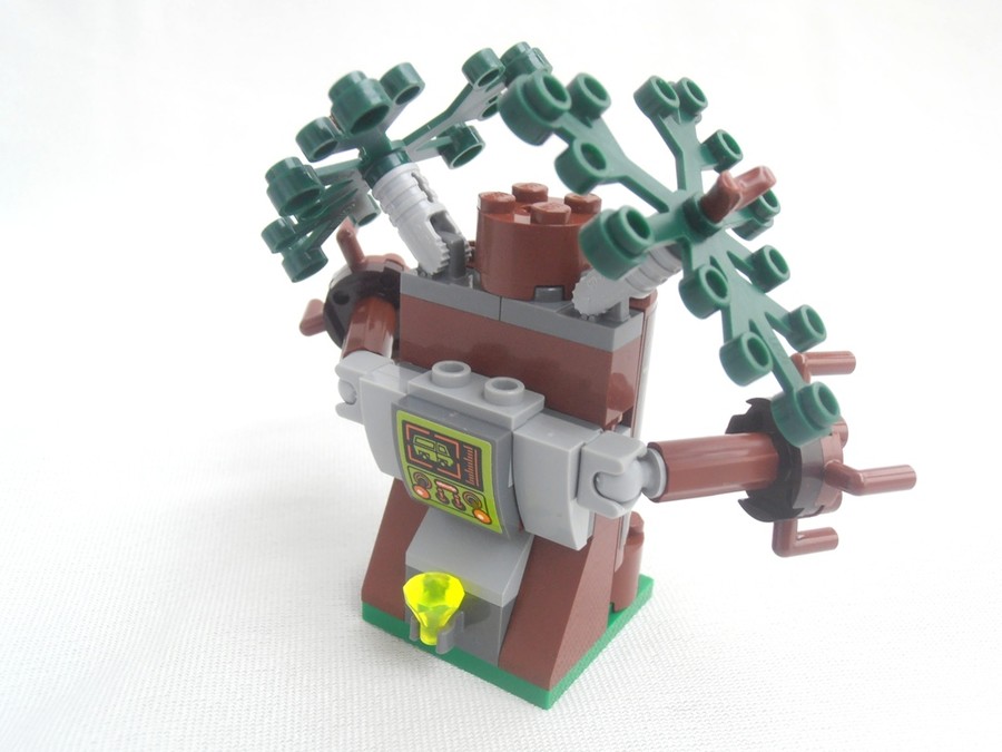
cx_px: 501
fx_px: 1071
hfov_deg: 50.1
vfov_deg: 38.7
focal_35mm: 37
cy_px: 376
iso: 125
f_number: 3.9
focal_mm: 6.61
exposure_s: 1/10
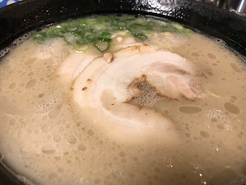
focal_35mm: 28
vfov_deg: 49.7
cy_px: 92
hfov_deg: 63.4
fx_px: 199
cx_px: 123
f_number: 1.8
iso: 40
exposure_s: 1/24
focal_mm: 3.99
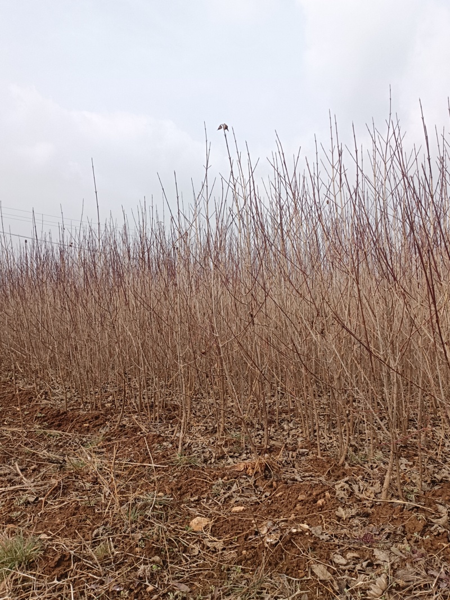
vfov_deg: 65.3
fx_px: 468
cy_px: 300
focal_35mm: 27
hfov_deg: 51.3
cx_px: 225
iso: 100
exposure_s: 1/490
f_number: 1.9
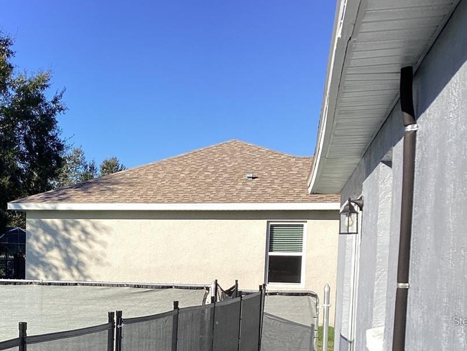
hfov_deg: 30.3
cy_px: 321
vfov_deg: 23.4
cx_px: 48
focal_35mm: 61
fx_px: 823
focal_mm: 3.3
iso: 25
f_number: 2.4
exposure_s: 1/876
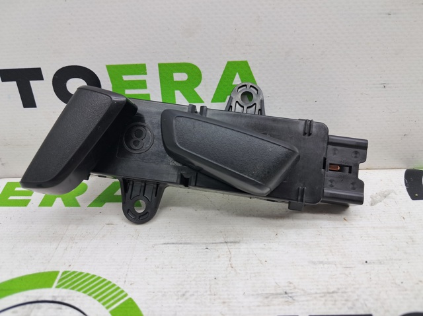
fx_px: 330
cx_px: 212
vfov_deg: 51.3
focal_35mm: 27
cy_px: 158
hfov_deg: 65.4
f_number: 1.8
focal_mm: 4
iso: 50
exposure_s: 1/50
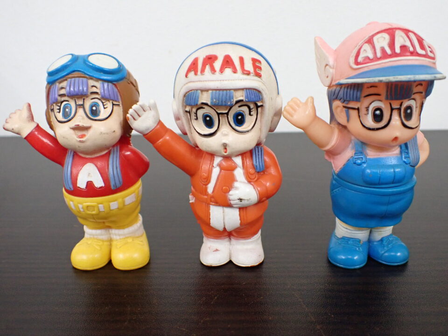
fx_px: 388
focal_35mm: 30
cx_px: 224
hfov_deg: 60.0
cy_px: 168
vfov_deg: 46.8
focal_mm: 5.4
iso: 800
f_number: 2.3
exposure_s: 1/80
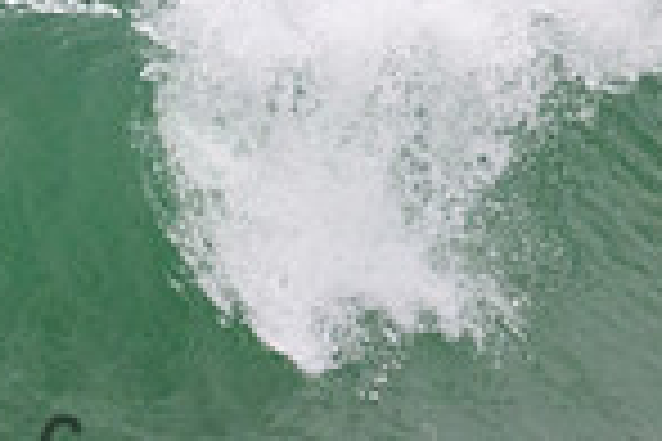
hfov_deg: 0.5
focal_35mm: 3957
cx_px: -242
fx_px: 72759
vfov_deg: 0.3
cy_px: 166
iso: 1250
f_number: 11
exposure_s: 1/2000
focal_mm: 760
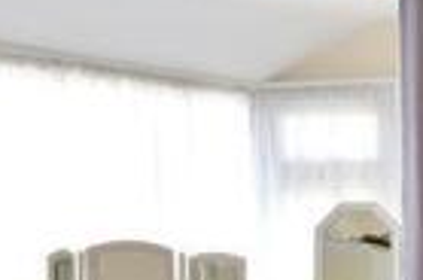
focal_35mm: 71
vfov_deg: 18.6
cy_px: 285
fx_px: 832
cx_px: 426
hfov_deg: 26.9
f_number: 11
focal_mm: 10
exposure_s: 1/80
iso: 400
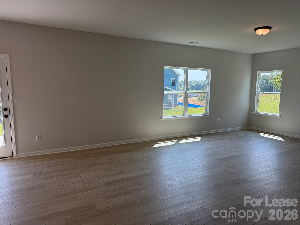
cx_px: 150
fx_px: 208
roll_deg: -1.1
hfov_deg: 71.6
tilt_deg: -7.8
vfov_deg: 56.8
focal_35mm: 24
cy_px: 112
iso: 100
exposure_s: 1/813
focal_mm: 6.76
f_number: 1.78
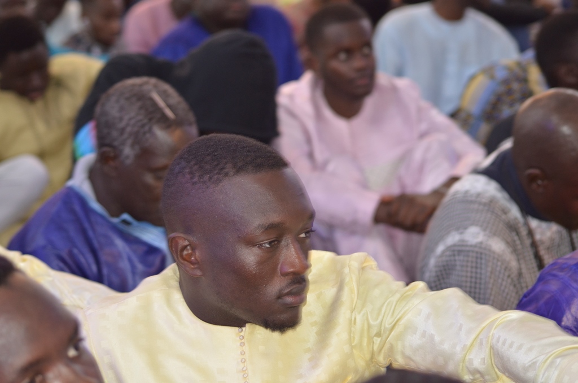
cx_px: 289
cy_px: 192
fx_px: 1682
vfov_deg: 13.0
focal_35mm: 105
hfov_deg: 19.5
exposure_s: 1/50
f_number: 4
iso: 640
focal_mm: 70
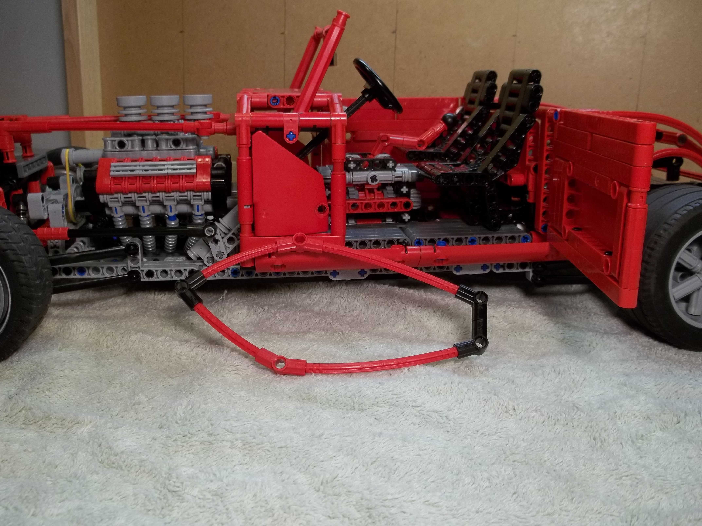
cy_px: 263
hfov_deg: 55.4
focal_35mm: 33
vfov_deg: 42.9
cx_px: 351
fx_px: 669
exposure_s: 1/40
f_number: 3.3
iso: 64
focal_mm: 5.9
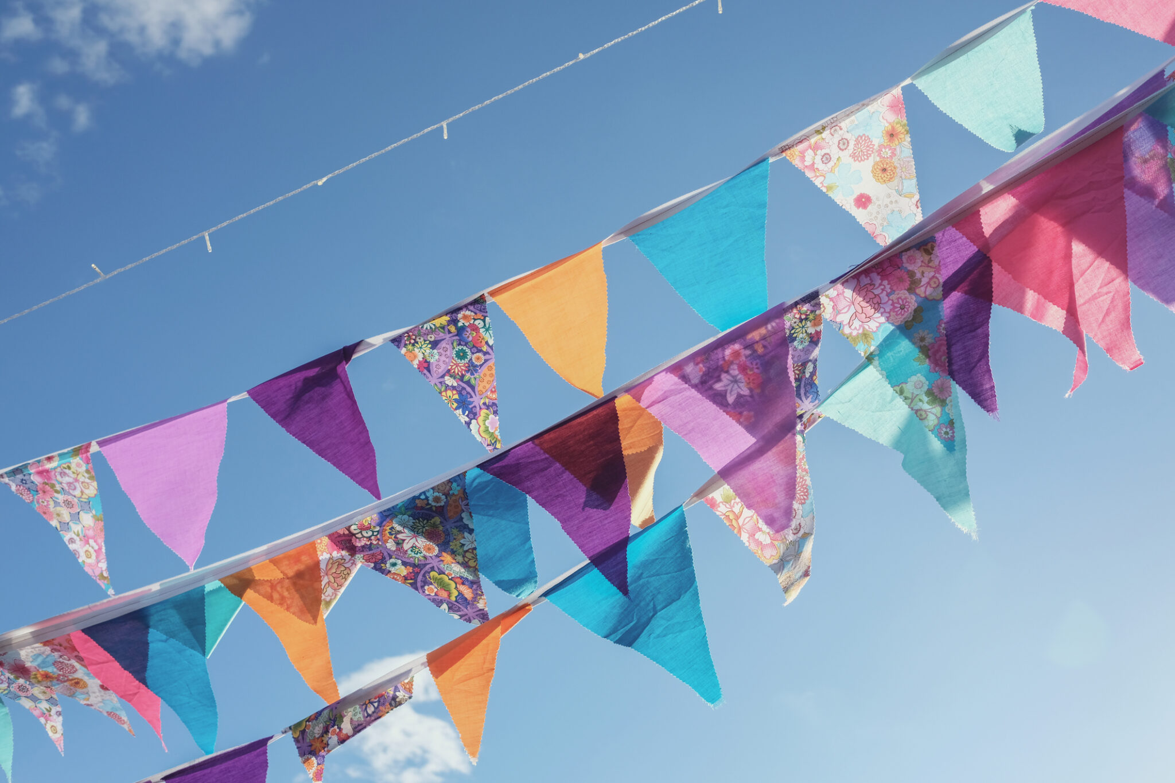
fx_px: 1142
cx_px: 588
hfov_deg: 54.4
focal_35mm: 35
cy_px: 392
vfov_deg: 37.8
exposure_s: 1/900
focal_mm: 23
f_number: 4.5
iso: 200
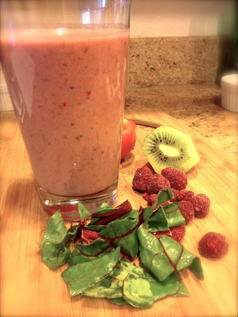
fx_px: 321
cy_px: 158
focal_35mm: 35
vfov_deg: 52.6
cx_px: 119
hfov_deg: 40.7
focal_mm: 4.28
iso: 250
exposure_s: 1/20
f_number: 2.4
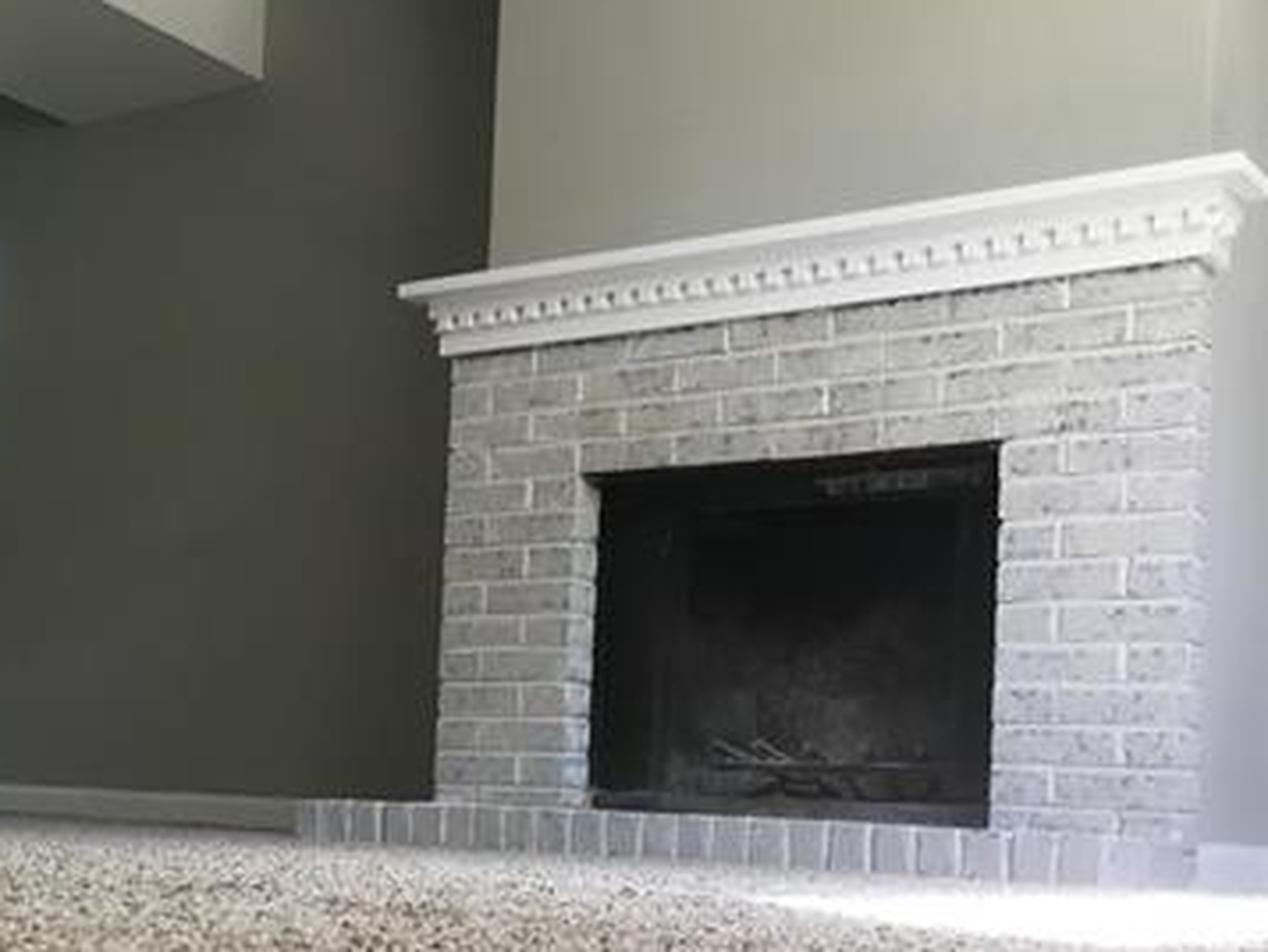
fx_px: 1905
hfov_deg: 36.4
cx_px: 416
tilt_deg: +3.9
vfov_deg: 27.7
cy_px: 700
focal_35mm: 52
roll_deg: -2.7
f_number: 2.2
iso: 40
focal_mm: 4.15
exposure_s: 1/30
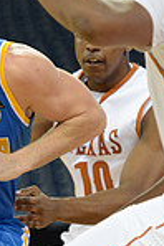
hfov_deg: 3.4
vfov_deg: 5.1
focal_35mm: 408
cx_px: -29
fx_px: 2794
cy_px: 112
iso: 2500
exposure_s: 1/1000
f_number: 2.8
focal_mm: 135
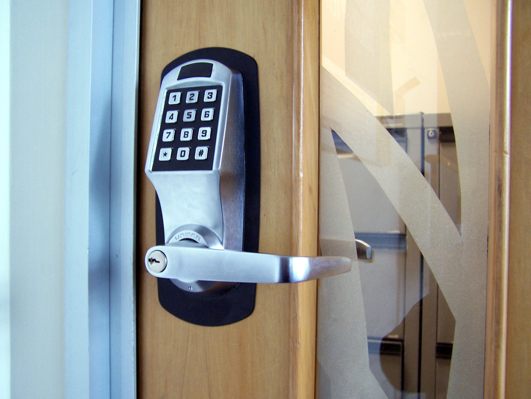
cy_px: 200
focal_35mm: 38
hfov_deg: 49.0
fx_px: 583
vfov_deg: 37.7
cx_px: 266
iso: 140
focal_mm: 6.3
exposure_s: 1/15
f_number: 2.8
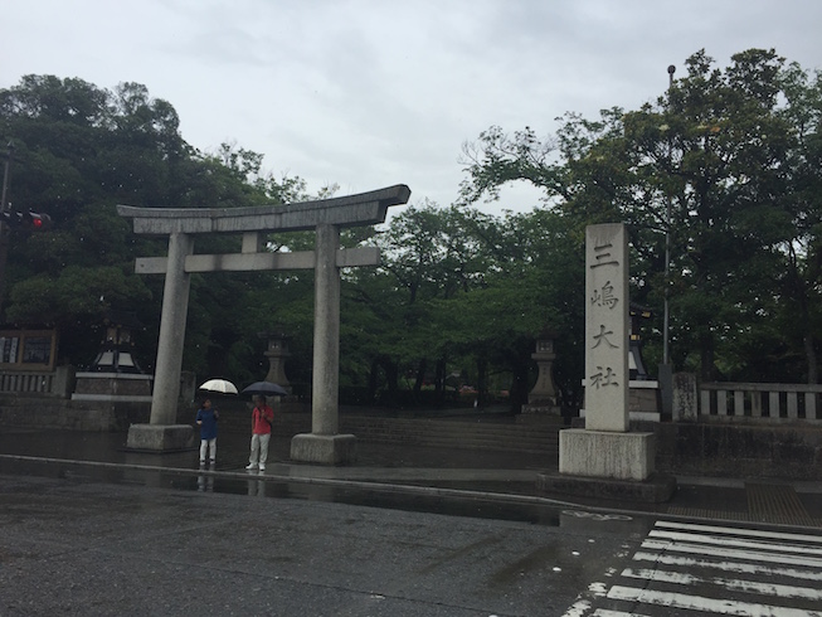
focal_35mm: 29
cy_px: 308
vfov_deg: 48.2
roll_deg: -3.0
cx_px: 411
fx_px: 689
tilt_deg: +8.0
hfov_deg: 61.7
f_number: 2.2
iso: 32
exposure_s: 1/2475
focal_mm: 4.15
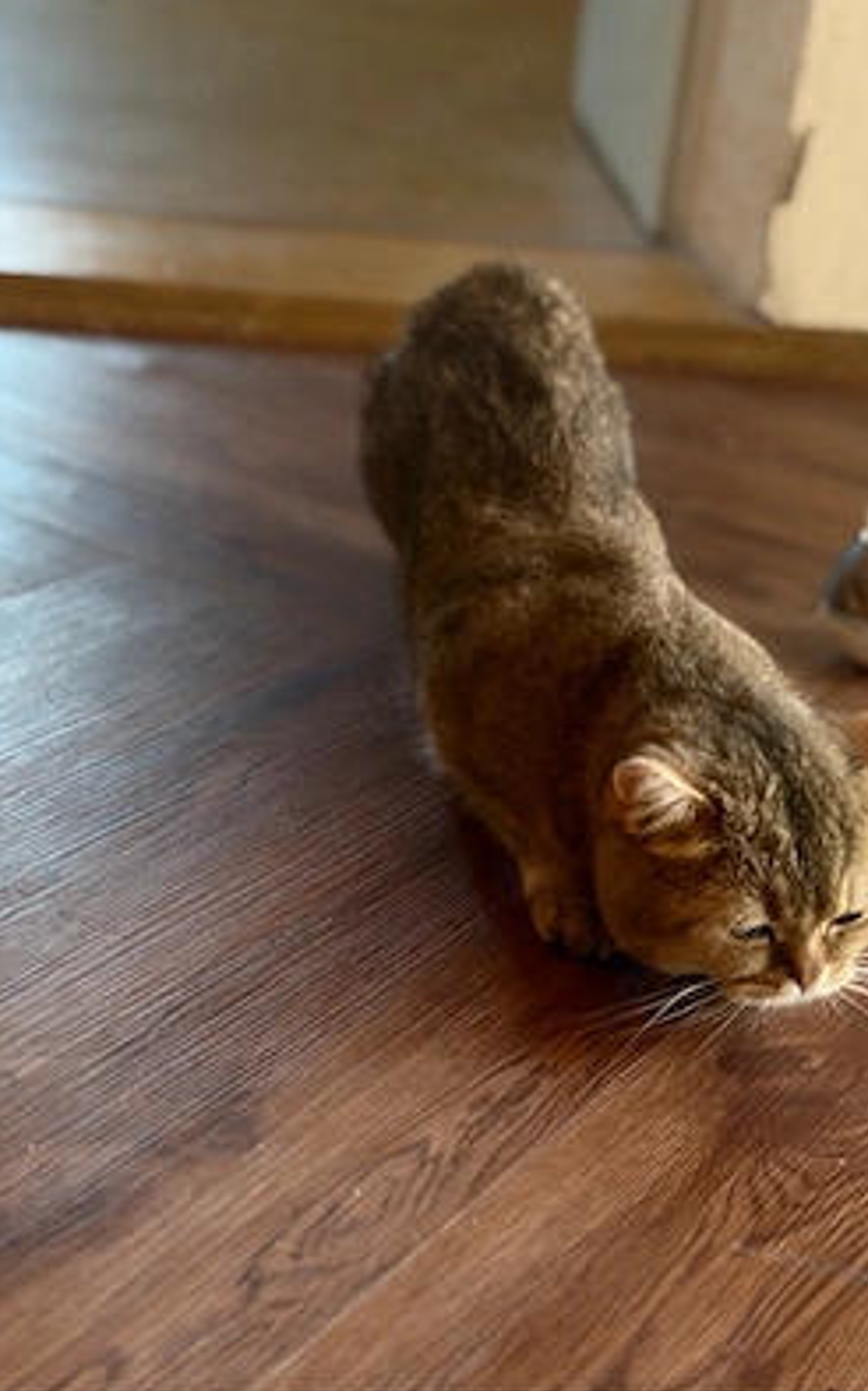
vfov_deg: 36.3
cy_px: 692
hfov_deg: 23.1
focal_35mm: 56
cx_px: 522
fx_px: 2121
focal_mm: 5.96
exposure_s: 1/50
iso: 64
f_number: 1.6
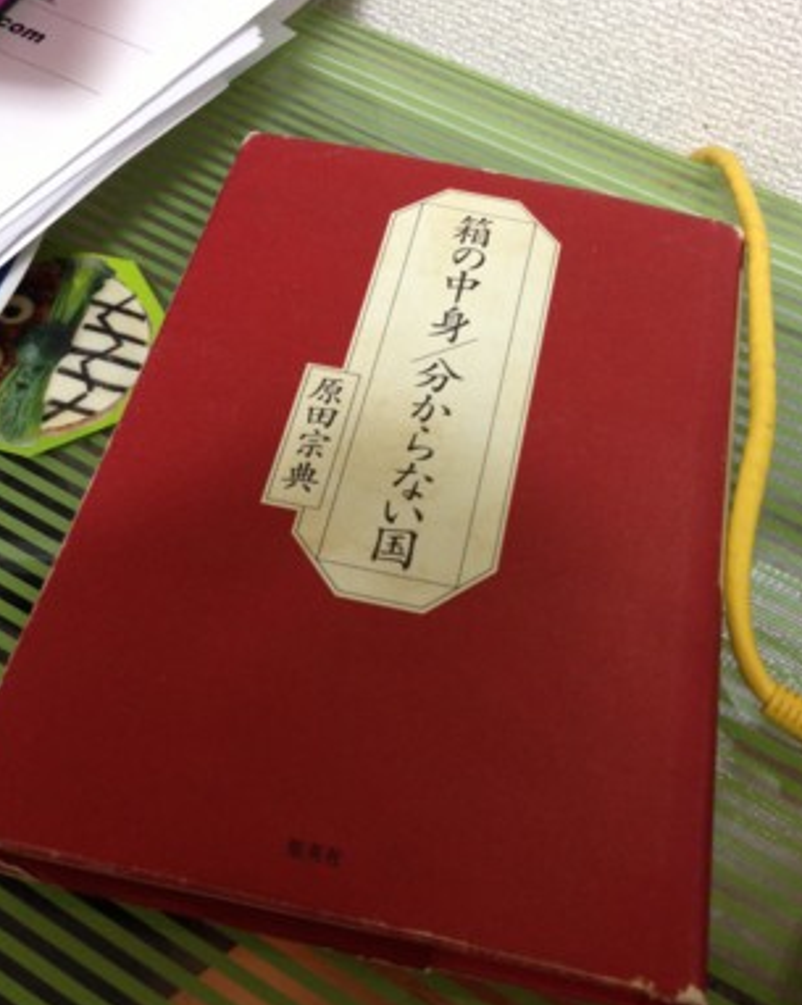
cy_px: 508
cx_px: 421
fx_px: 1129
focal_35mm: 38
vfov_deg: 48.0
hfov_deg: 39.1
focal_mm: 4.13
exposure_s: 1/20
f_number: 2.4
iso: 160
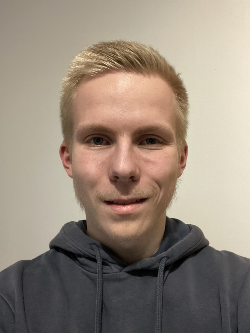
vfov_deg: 60.0
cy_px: 166
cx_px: 125
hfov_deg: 46.8
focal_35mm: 30
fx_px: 289
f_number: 2.2
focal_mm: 2.71
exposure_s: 1/25
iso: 640
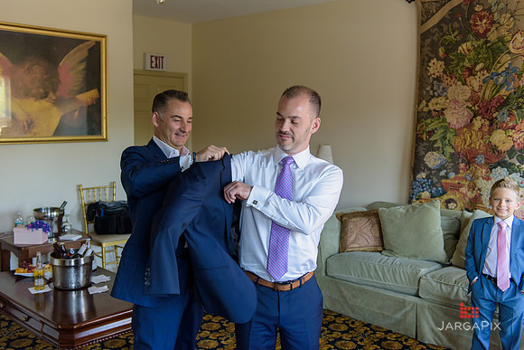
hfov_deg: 53.1
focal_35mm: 36
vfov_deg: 36.9
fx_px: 524
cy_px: 175
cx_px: 262
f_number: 3.2
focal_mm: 36
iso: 640
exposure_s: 1/125
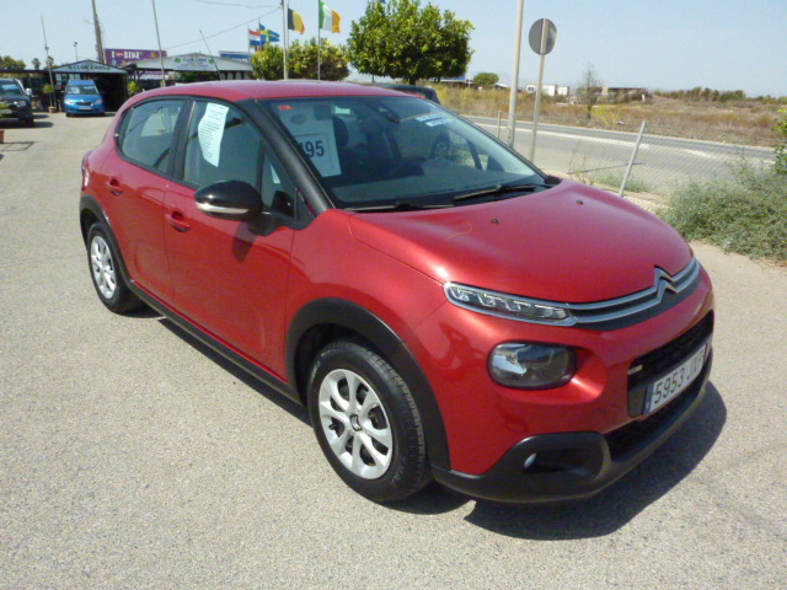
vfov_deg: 54.9
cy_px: 295
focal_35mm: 25
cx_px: 394
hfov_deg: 69.4
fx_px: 568
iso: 800
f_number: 6.3
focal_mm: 4.1
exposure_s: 1/2000
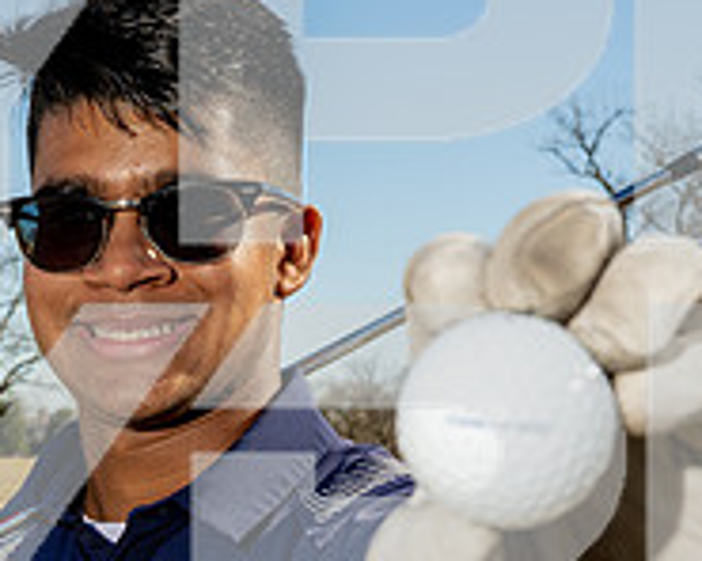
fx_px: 2140
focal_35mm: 103
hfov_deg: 18.4
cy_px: 506
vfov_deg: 14.8
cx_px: 118
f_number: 9
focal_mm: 35
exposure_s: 1/250
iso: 200
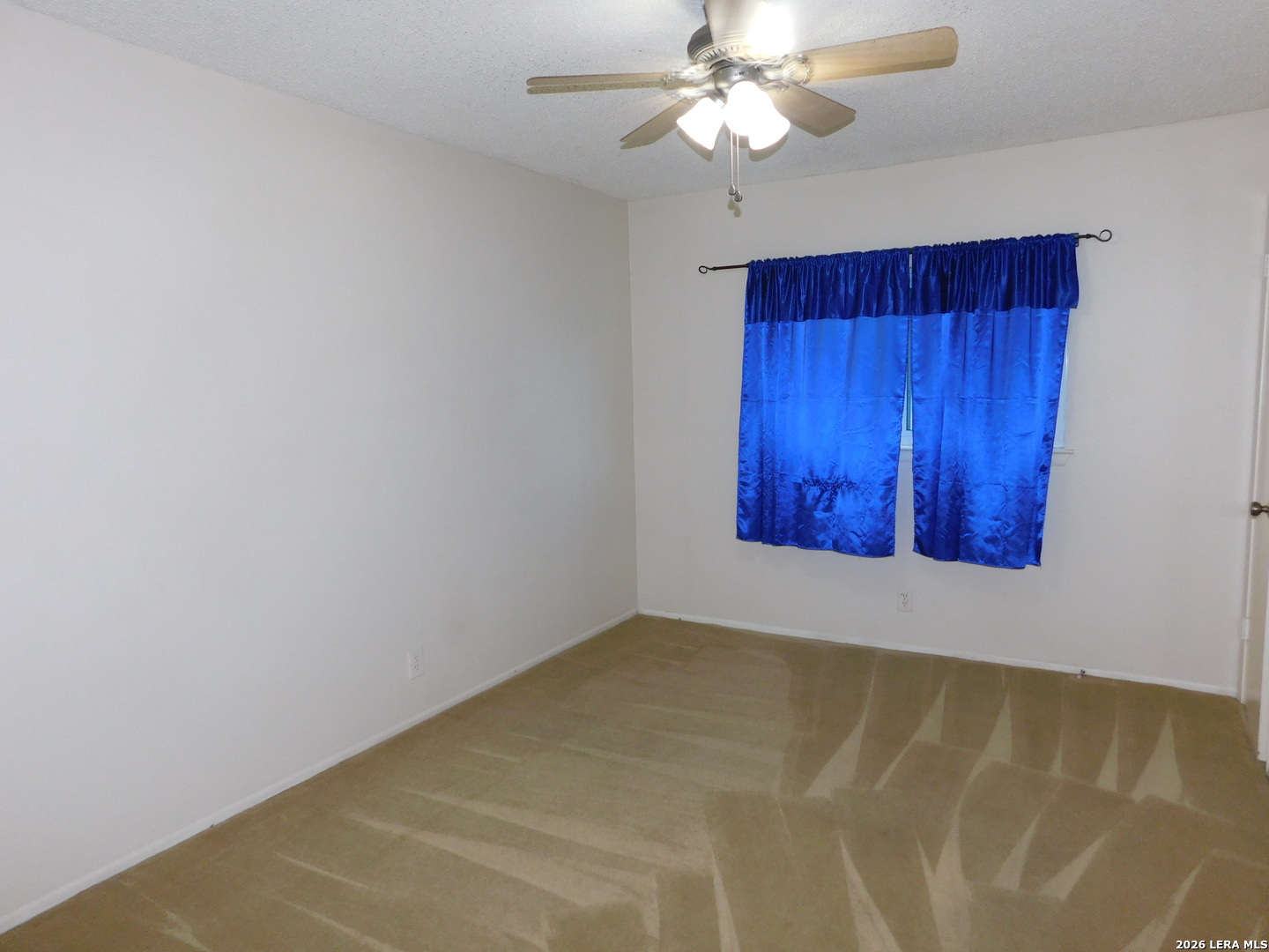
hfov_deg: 73.9
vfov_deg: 58.9
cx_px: 634
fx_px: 843
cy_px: 476
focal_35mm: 23
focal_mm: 4
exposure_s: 1/30
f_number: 3
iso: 200
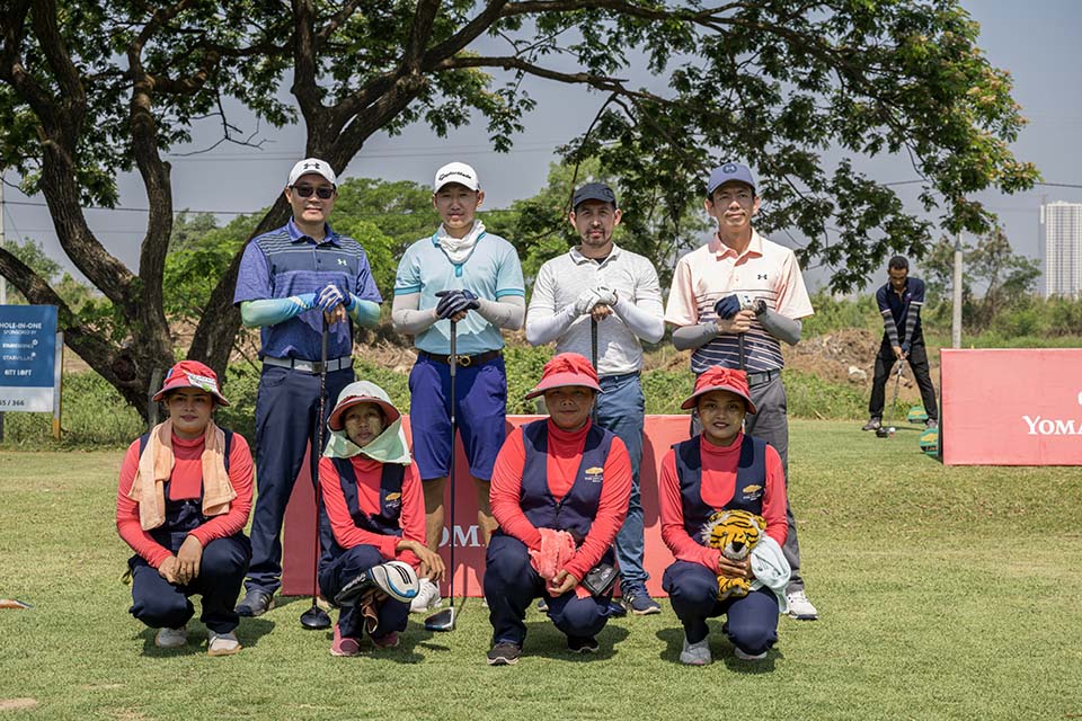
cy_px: 360
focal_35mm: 55
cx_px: 541
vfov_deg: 24.6
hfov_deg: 36.2
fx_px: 1653
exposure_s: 1/500
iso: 220
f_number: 7.1
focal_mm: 55
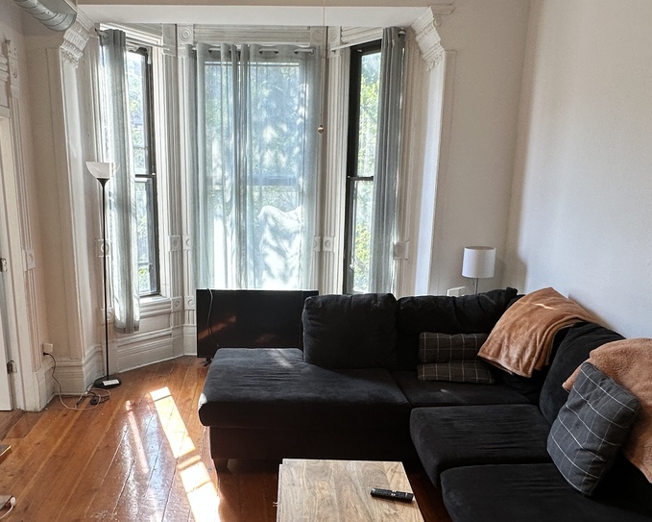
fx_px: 560
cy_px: 315
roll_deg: -0.2
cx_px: 255
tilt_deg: -12.7
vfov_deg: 49.6
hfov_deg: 59.9
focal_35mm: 29
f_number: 2.2
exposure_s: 1/120
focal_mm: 2.22
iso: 64
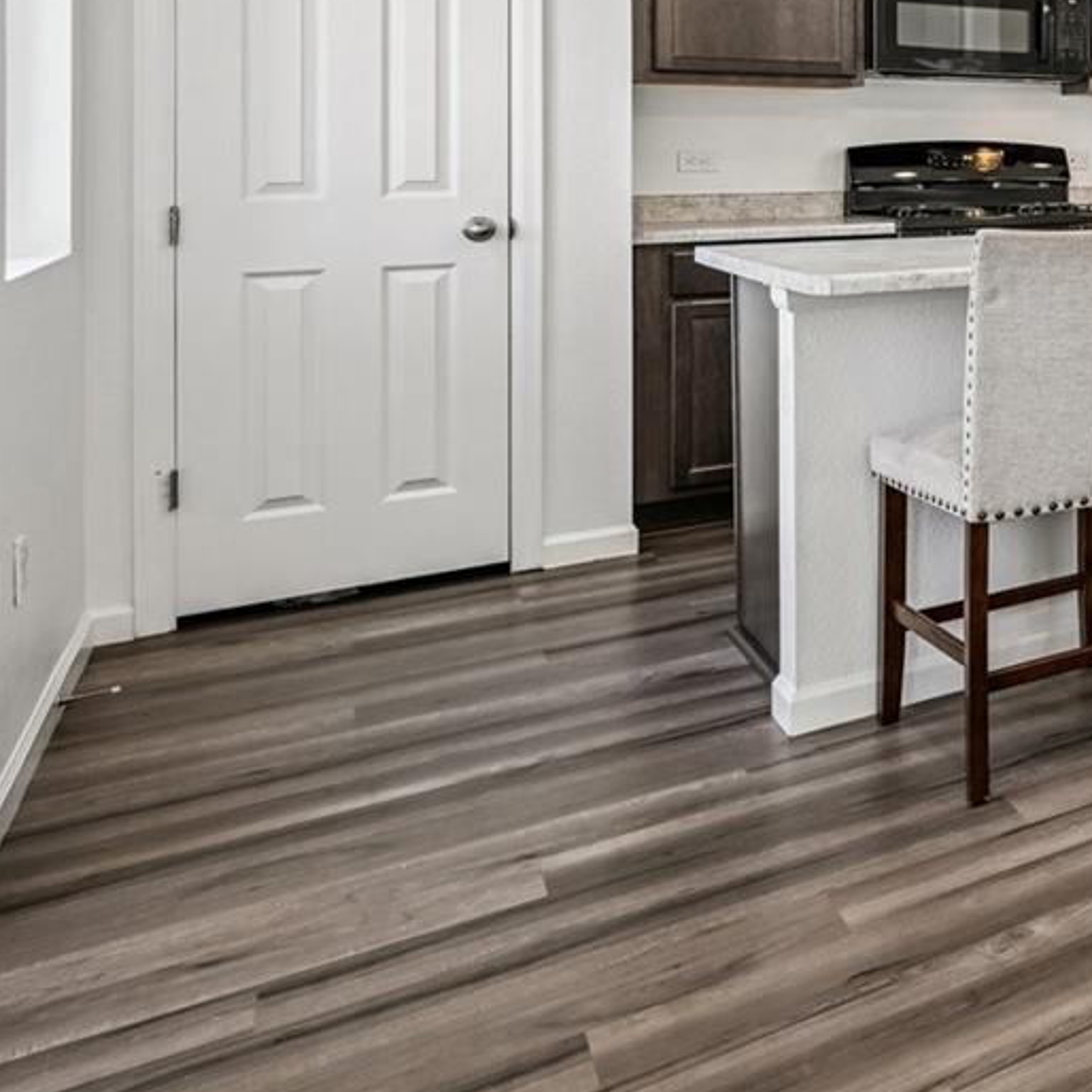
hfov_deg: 28.2
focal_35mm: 37
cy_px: 132
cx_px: 1663
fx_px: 1321
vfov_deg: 41.7
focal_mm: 14
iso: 400
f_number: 11
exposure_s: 1/10
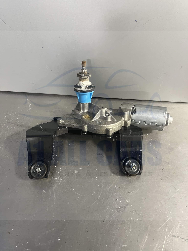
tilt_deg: -50.8
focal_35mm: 26
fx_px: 188
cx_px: 94
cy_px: 126
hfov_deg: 53.1
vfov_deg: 67.3
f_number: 1.6
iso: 500
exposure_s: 1/50
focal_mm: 5.1
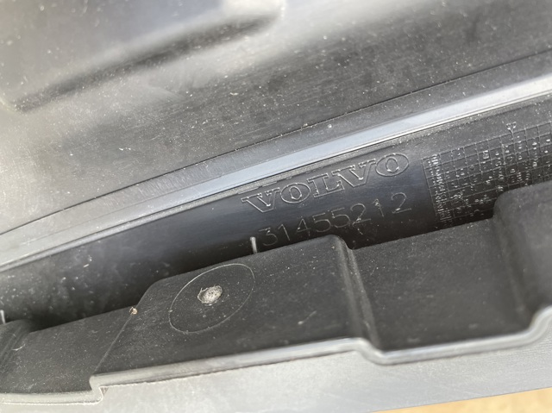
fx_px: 414
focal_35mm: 26
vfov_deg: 53.0
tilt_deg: -61.8
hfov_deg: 67.3
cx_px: 276
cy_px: 206
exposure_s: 1/121
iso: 100
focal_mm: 4.2
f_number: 1.6
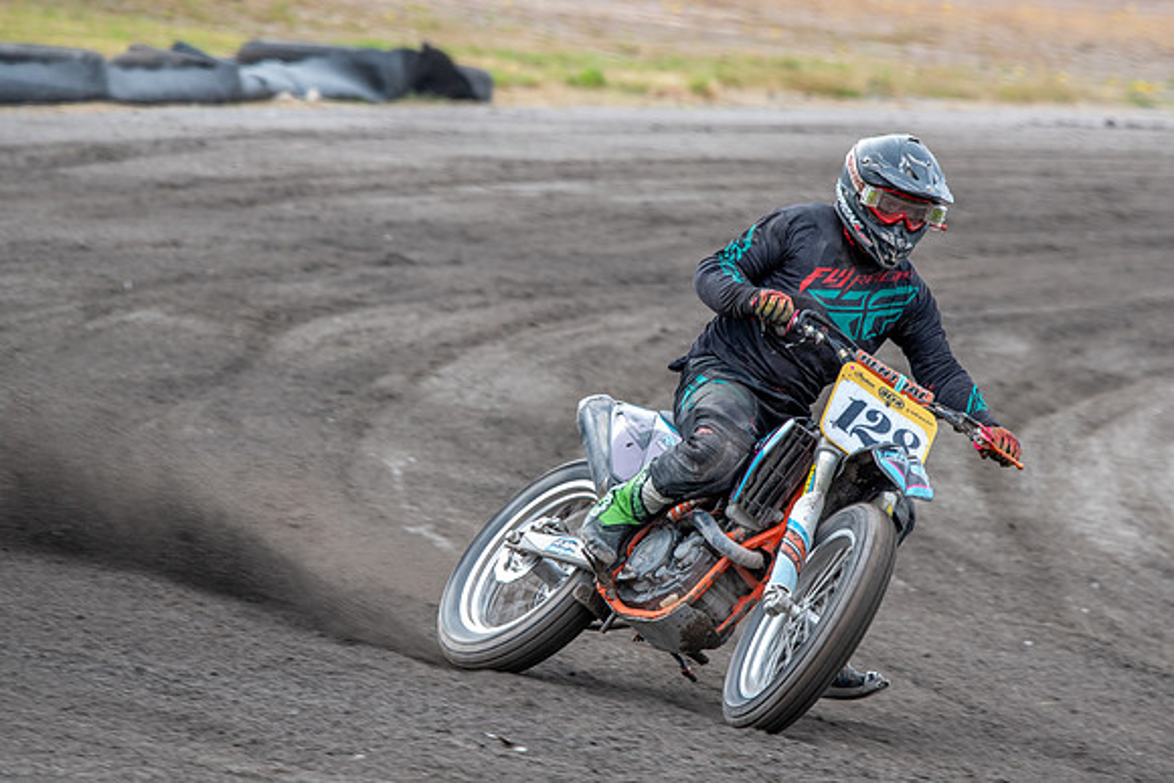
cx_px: 717
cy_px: 406
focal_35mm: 620
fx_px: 20231
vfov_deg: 2.2
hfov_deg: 3.3
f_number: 8
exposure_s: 1/320
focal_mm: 480
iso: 320
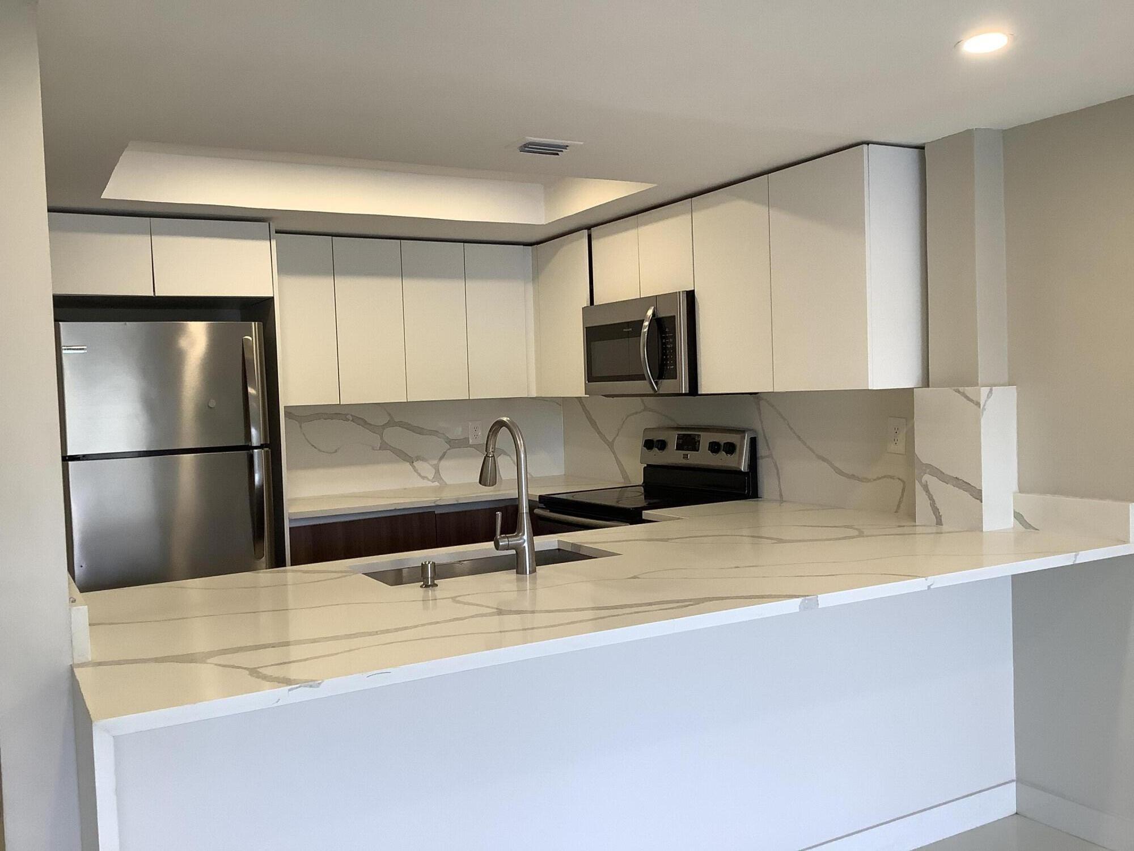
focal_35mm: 31
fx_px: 1016
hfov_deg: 58.4
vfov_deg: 45.4
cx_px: 567
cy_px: 426
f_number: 2.4
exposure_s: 1/60
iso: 80
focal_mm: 3.3
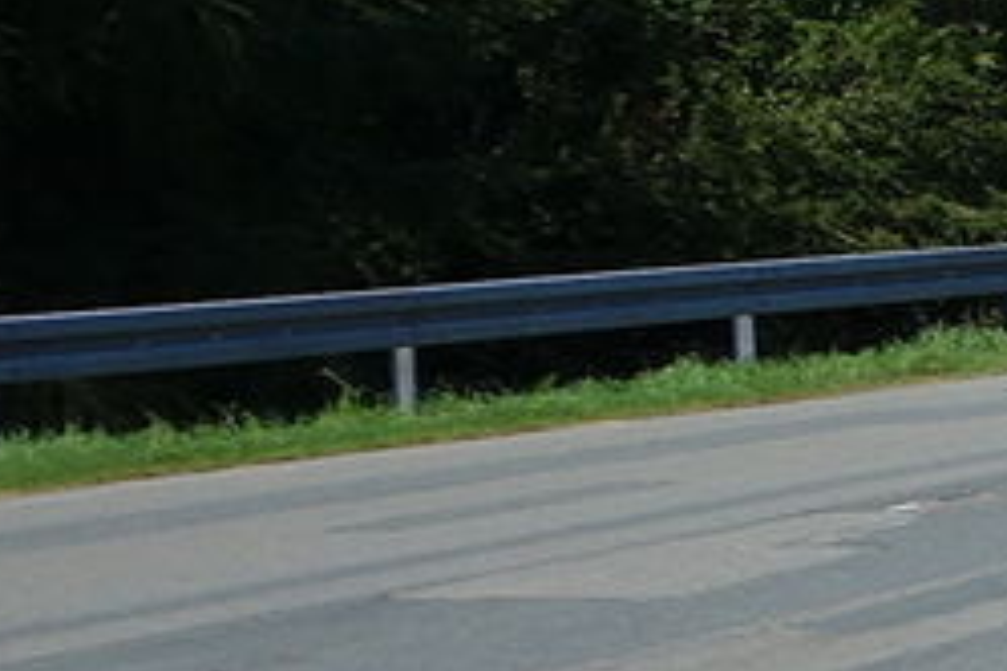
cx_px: 3753
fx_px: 6042
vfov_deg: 6.4
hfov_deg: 7.4
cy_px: 255
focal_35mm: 216
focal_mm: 10.4
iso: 125
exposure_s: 1/400
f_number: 5.6
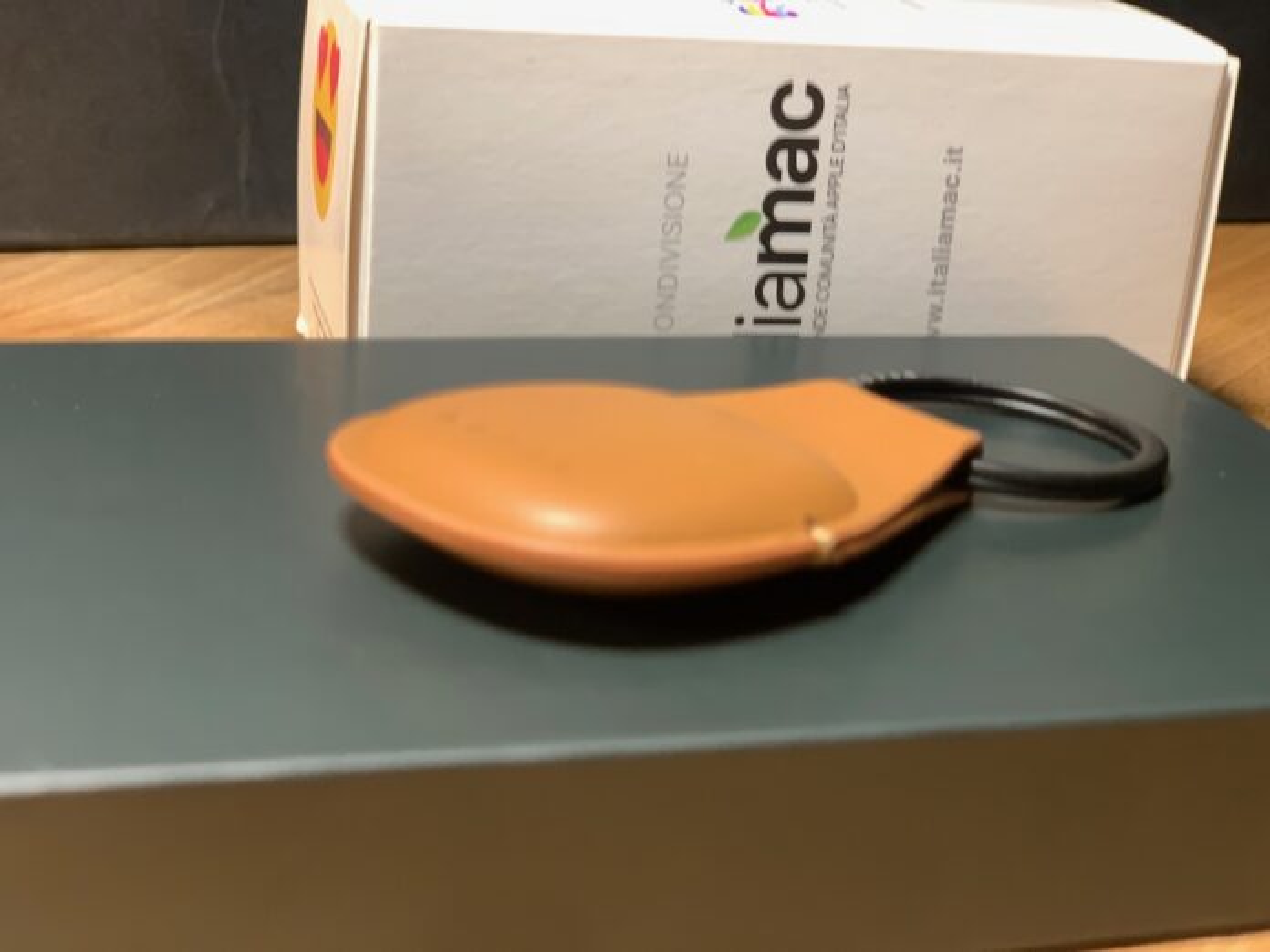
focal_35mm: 52
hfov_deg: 36.8
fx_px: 1908
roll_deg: -4.9
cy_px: 476
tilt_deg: -19.4
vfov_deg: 28.0
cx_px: 635
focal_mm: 6
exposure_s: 1/49
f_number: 2.4
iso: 125
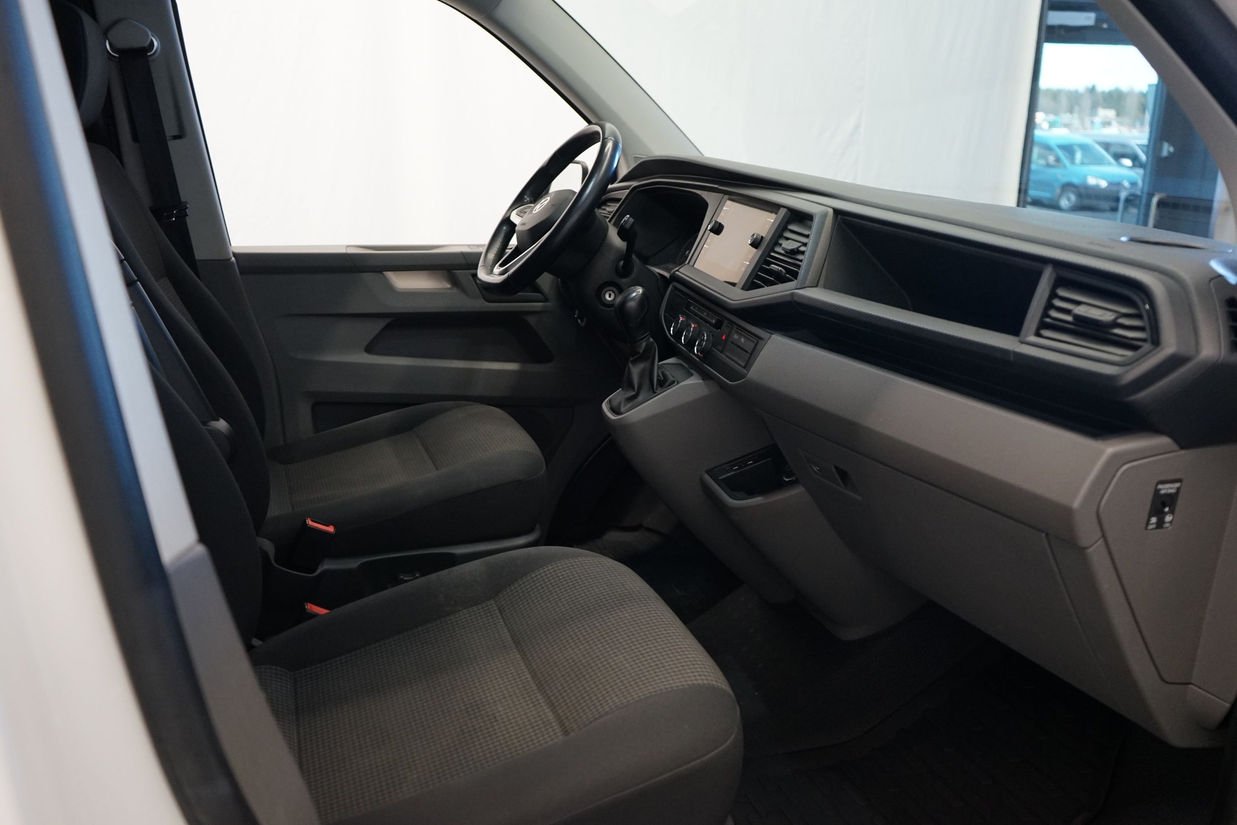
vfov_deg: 45.0
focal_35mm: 29
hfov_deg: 63.7
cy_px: 412
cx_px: 618
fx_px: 996
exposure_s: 1/160
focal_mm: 29
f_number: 3.5
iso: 2000
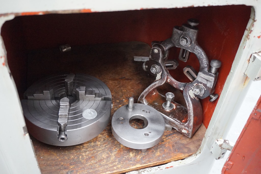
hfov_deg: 57.2
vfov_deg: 40.0
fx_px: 239
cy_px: 87
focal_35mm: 33
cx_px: 130
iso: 3200
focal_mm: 22
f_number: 4
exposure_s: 1/160
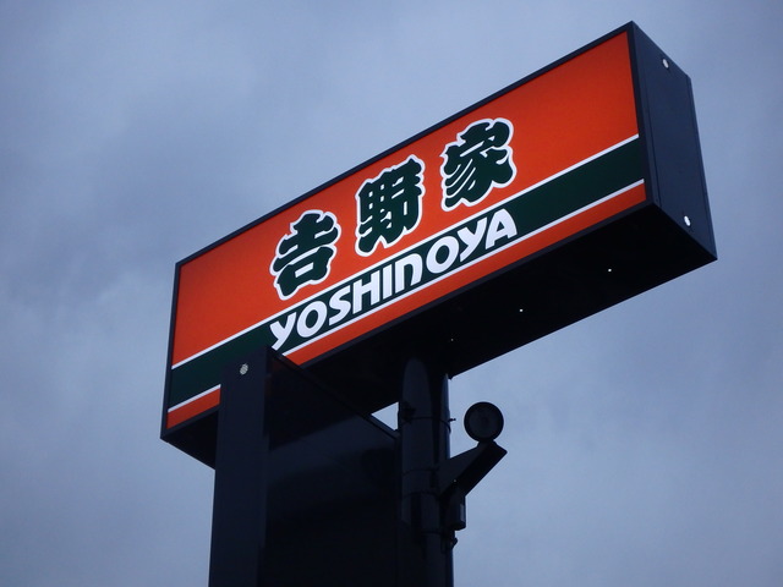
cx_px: 392
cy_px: 294
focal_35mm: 71
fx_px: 1606
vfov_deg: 20.7
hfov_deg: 27.4
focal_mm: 12.6
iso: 400
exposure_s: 1/80
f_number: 5.1
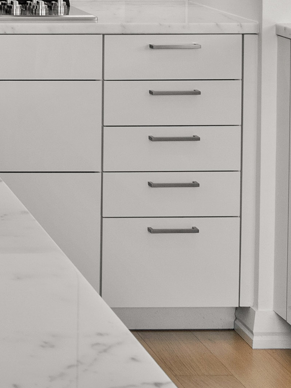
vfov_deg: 16.1
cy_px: -128
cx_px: -275
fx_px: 1289
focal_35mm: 115
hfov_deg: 11.7
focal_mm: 16
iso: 320
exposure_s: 1/25
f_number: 8
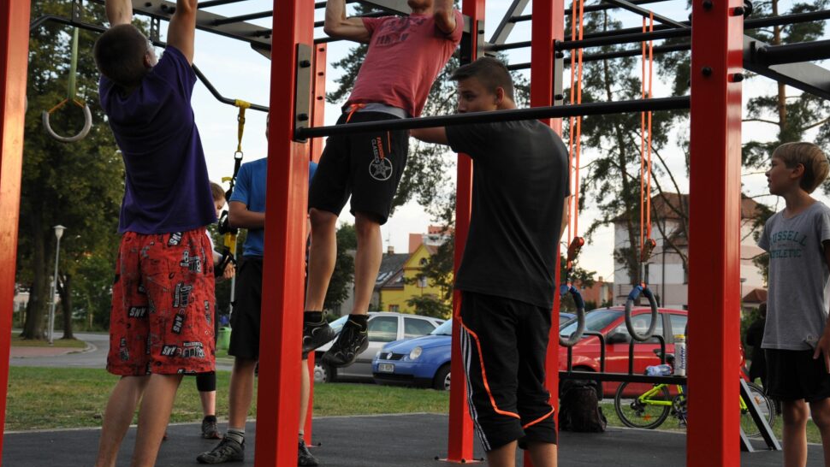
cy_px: 189
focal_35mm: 66
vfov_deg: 18.3
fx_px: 1453
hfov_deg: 31.9
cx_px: 430
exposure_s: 1/250
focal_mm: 34
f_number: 4.2
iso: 200
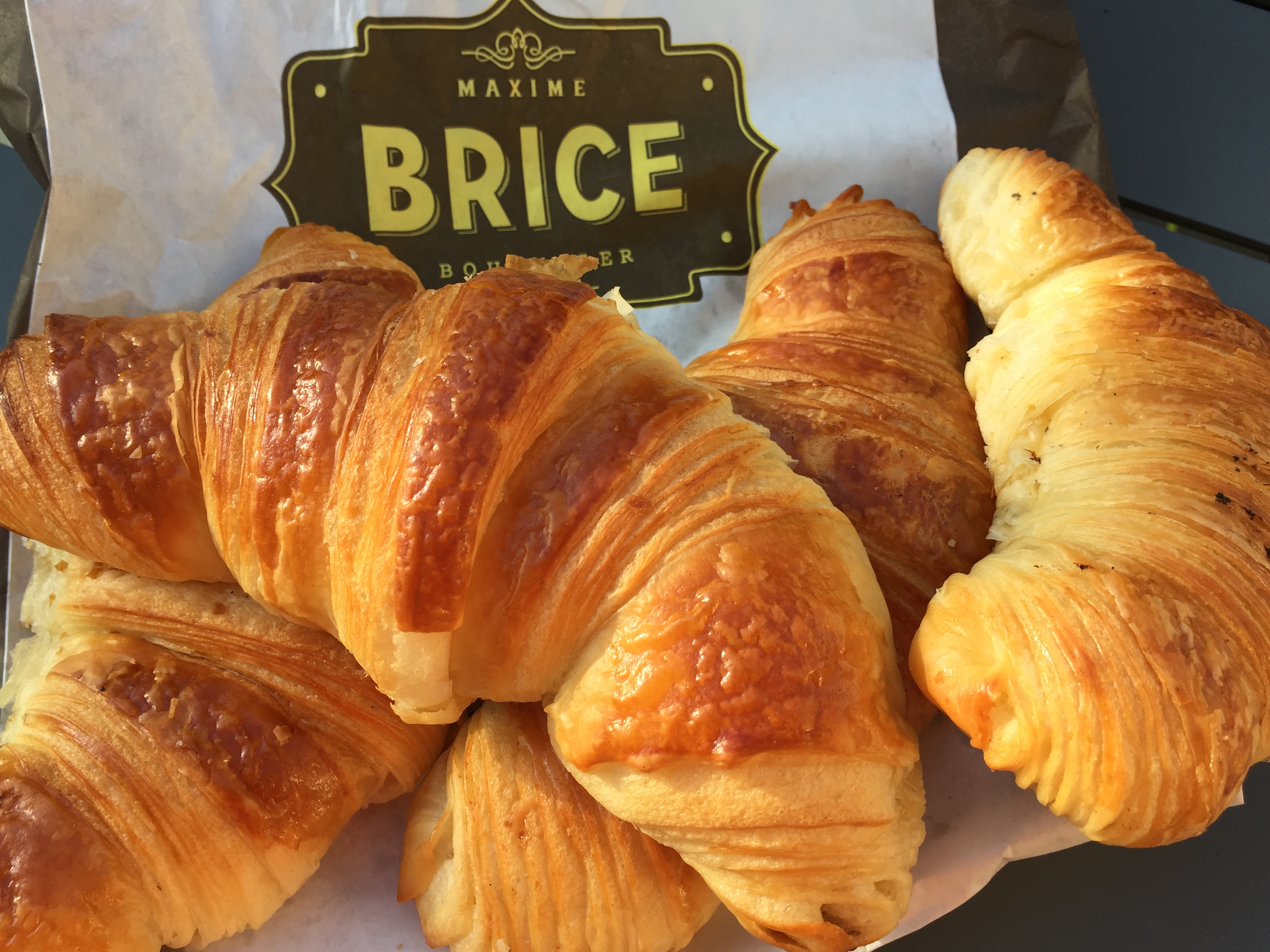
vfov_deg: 48.2
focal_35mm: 29
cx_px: 635
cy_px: 476
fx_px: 1064
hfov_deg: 61.7
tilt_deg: -59.6
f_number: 2.2
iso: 32
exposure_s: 1/421
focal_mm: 4.15
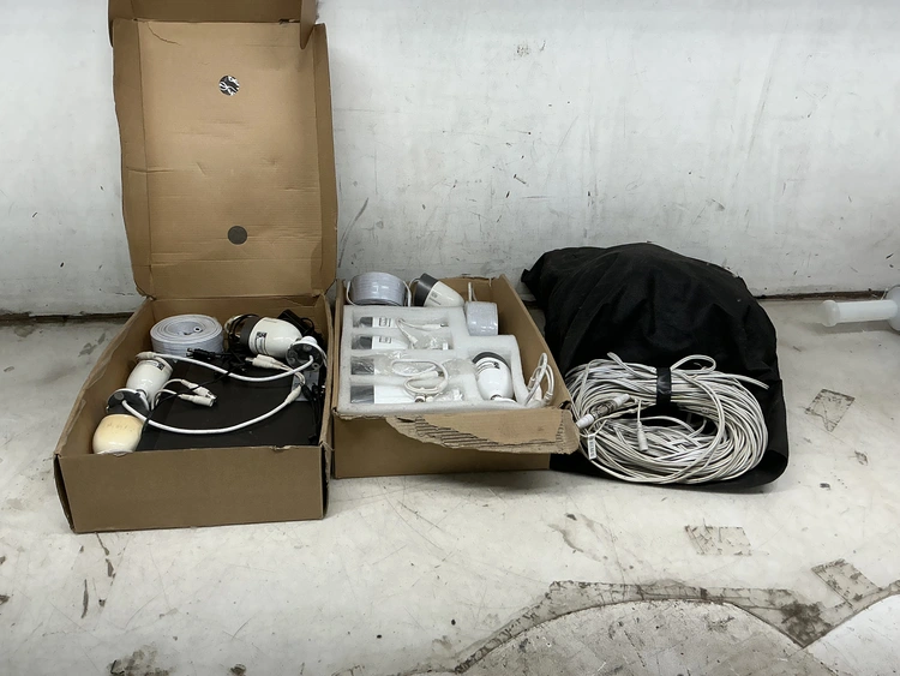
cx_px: 450
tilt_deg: -26.4
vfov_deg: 49.8
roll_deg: -0.9
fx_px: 728
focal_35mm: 28
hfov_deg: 63.4
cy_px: 338
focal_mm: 3
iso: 40
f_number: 1.8
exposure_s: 1/120
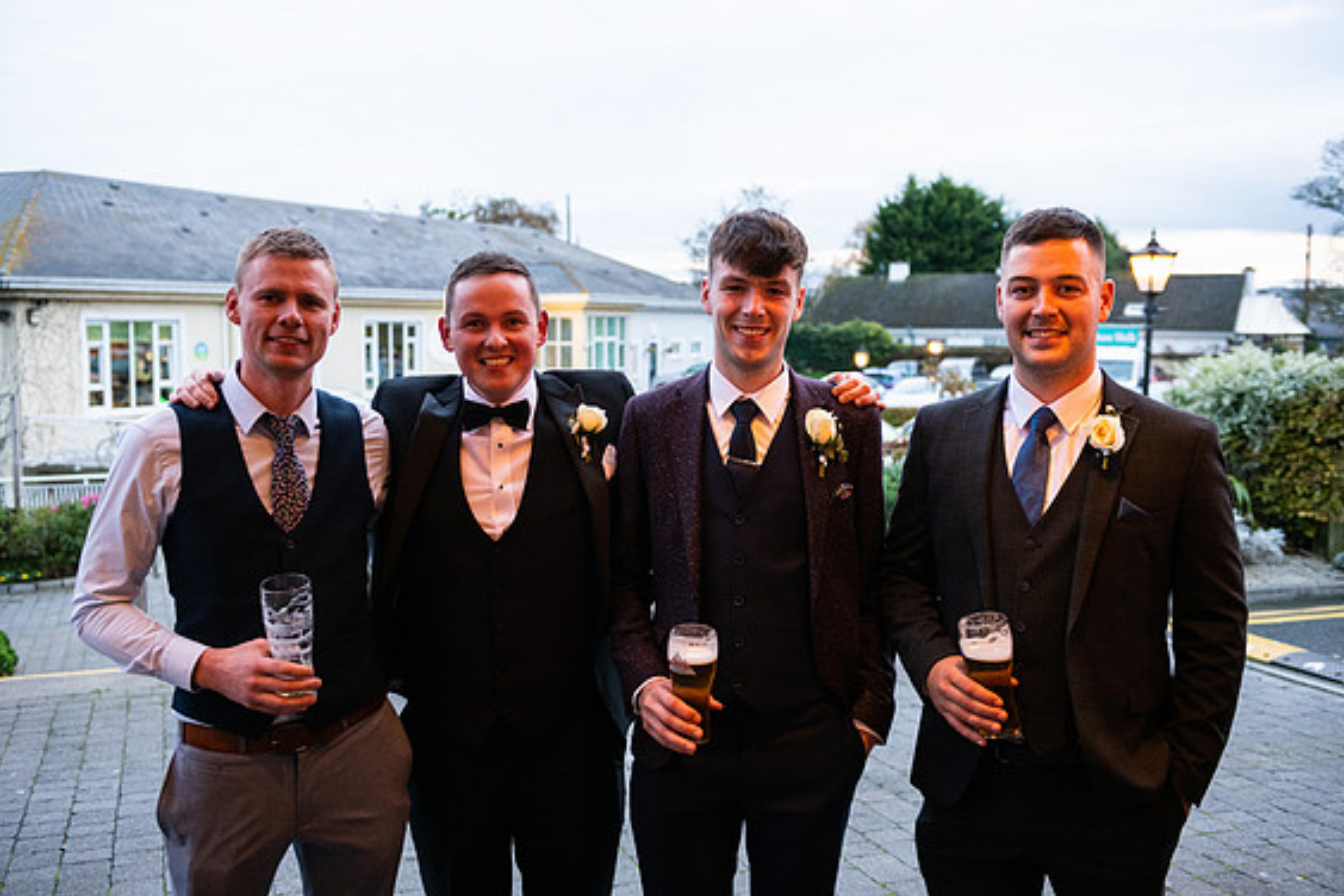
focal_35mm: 37
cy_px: 456
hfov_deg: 51.9
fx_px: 1381
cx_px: 670
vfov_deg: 35.9
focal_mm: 36
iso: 800
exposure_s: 1/160
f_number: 3.5
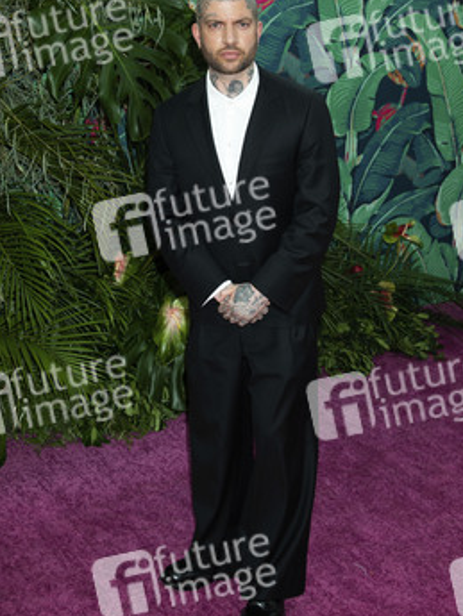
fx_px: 695
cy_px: 309
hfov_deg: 36.8
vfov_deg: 47.8
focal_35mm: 39
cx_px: 237
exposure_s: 1/200
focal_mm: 35
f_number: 6.3
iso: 400
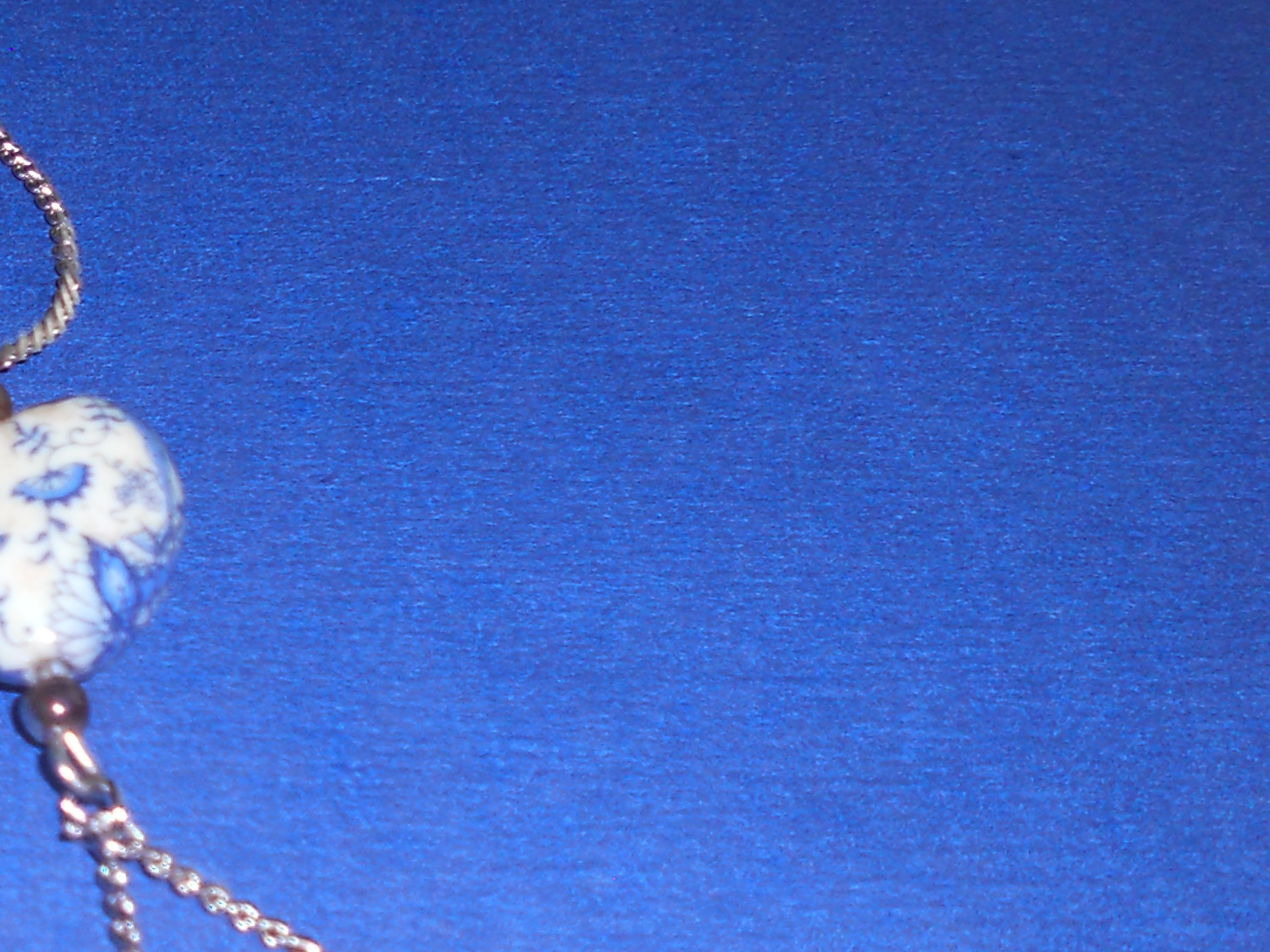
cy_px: 554
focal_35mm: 88
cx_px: -457
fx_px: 3228
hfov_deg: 20.1
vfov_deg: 16.8
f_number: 8.8
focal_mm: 5.8
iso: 80
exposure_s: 1/30
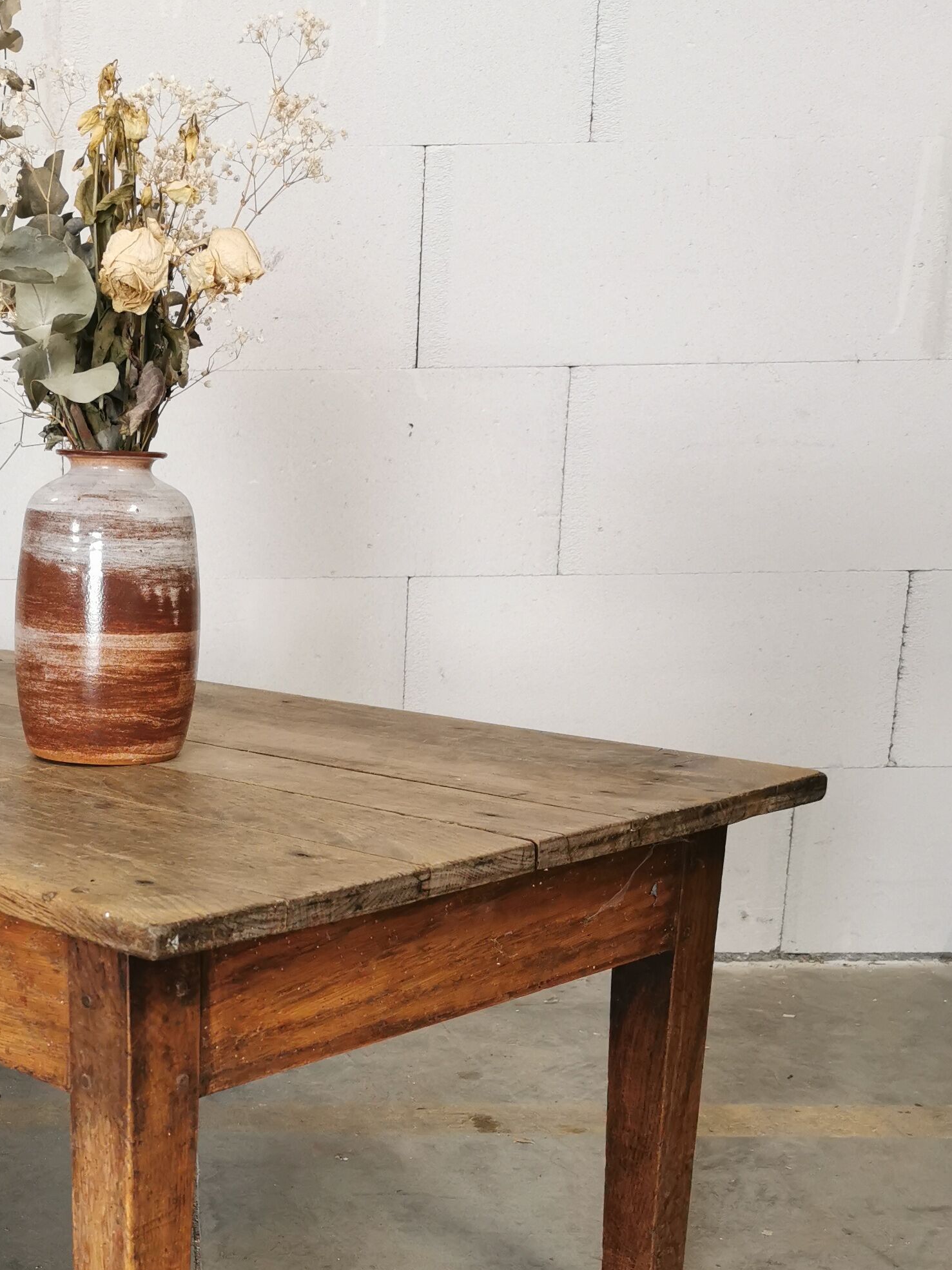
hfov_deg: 28.2
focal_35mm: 50
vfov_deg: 37.3
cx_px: 134
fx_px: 1834
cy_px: 946
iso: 200
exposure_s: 1/50
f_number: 1.8
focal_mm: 5.58
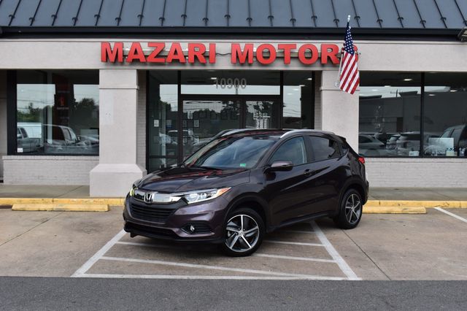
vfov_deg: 29.8
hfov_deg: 43.6
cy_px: 156
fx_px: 583
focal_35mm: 45
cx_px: 234
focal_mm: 30
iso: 400
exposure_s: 1/500
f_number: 11
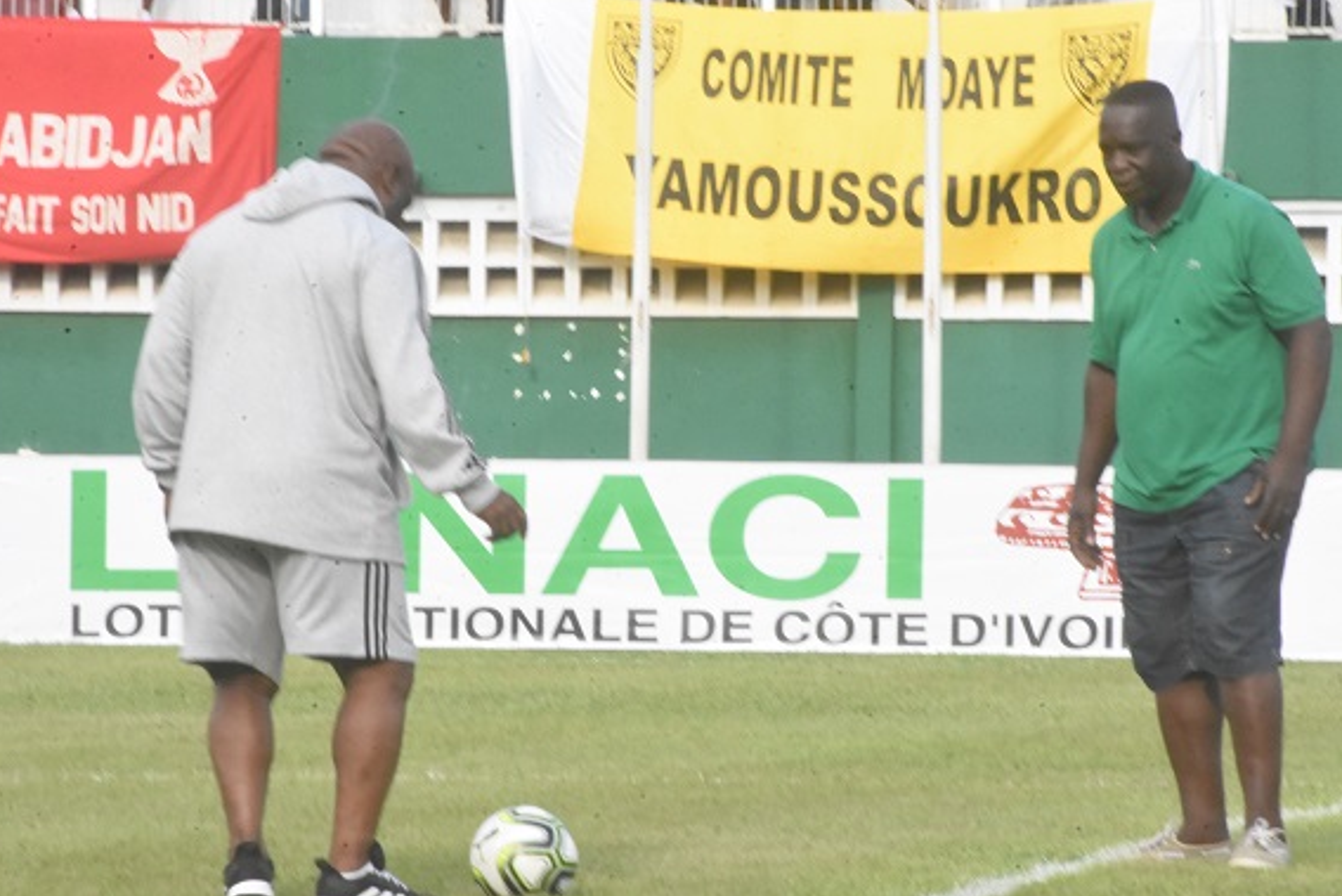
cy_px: 428
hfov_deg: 4.3
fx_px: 17710
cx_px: 654
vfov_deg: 2.9
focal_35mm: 475
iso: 3200
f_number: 40
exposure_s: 1/125
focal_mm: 300
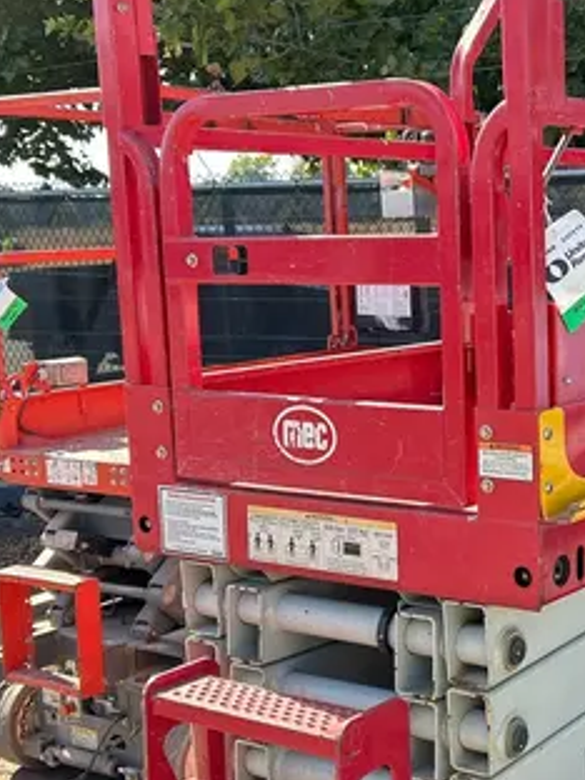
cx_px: 545
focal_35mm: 61
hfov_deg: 23.3
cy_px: 441
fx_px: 1375
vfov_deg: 31.6
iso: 50
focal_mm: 5.7
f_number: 1.5
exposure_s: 1/692
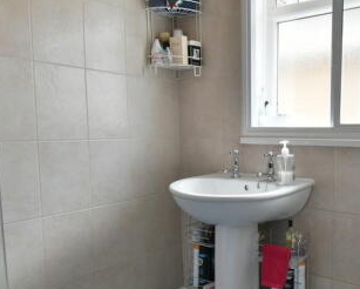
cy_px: 166
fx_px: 320
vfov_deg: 48.4
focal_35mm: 30
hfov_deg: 56.1
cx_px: 267
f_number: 8
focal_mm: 10
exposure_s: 1/15
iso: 400
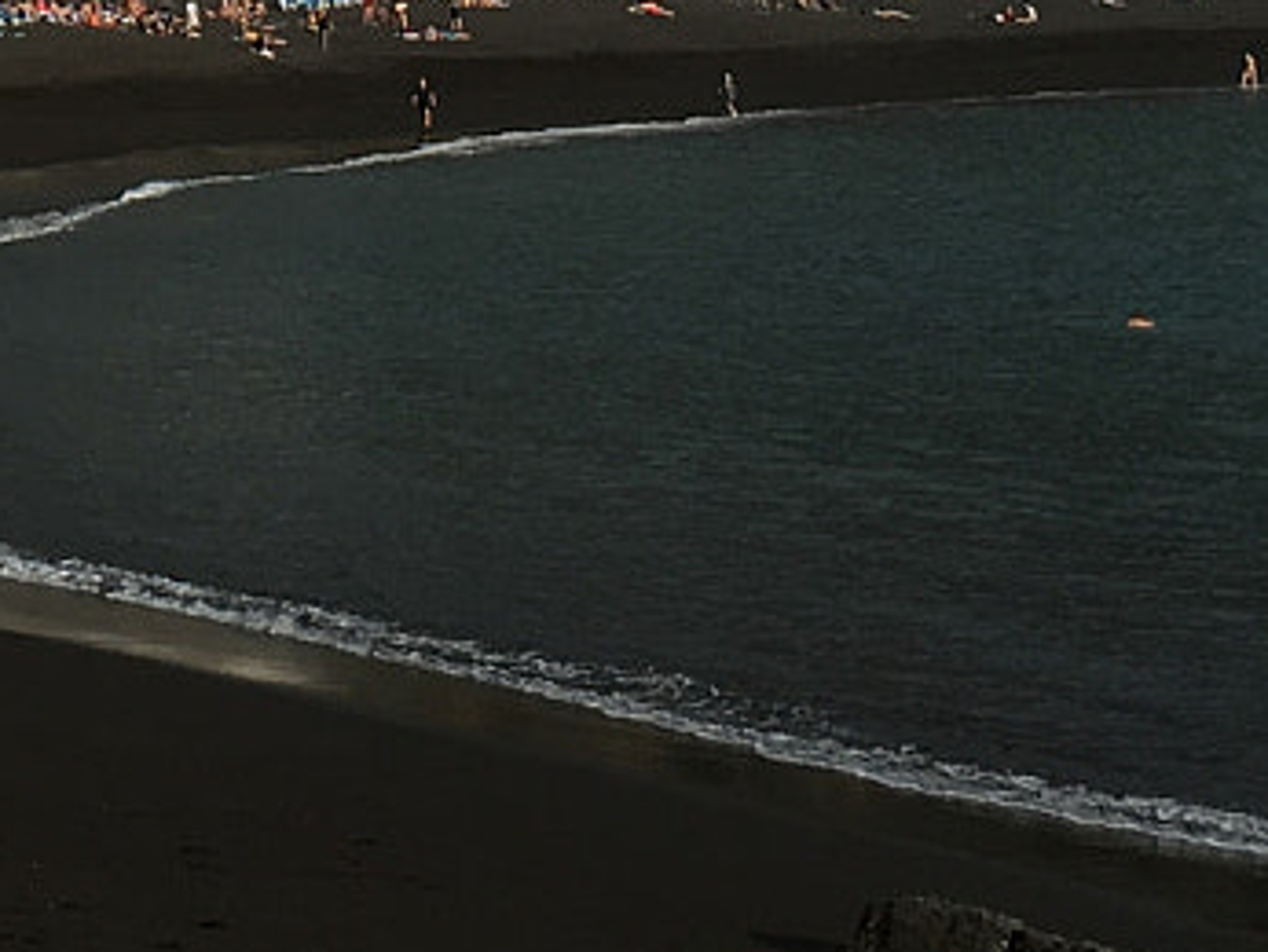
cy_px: -809
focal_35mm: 134
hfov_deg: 14.2
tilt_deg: +9.6
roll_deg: +0.5
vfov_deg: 10.4
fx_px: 4912
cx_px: -337
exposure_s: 1/1241
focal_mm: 4.15
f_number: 2.2
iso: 25
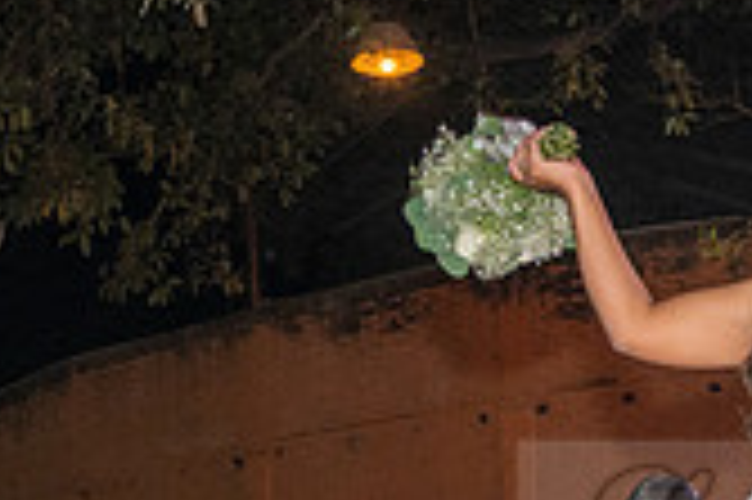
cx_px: 1039
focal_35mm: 107
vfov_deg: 12.5
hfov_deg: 17.6
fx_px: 2233
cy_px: 611
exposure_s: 1/160
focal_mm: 28
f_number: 4
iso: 2000
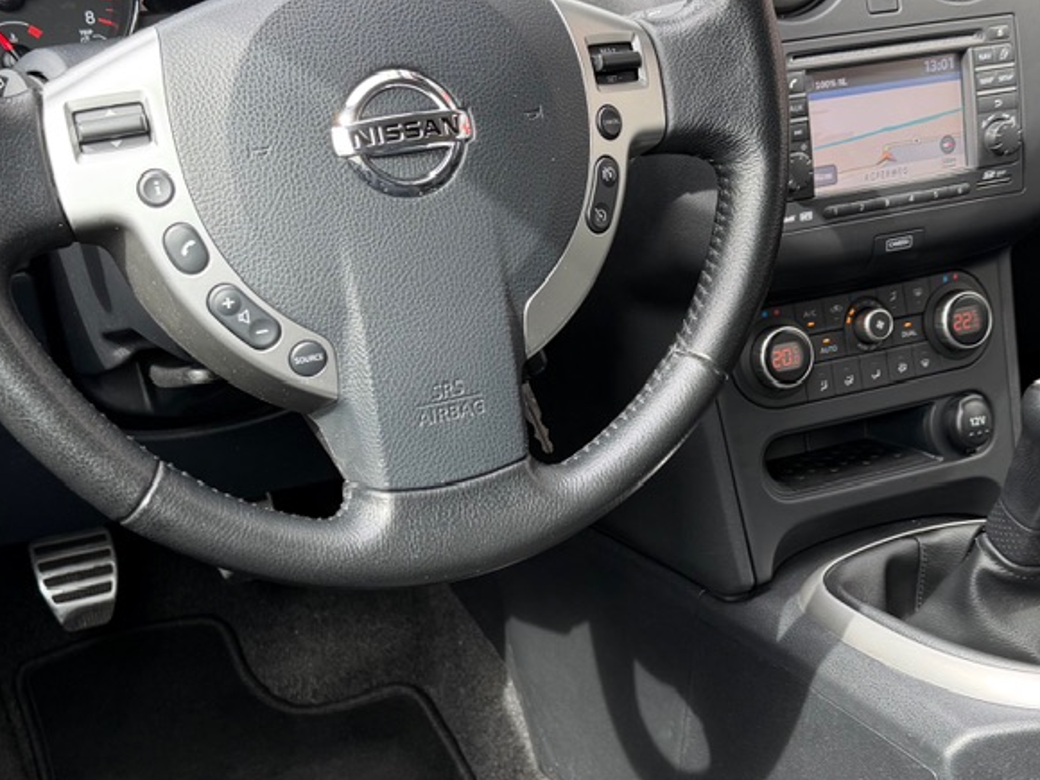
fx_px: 1592
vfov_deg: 27.5
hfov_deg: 36.2
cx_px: 498
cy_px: 427
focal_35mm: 53
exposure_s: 1/151
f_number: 1.78
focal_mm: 6.76
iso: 64
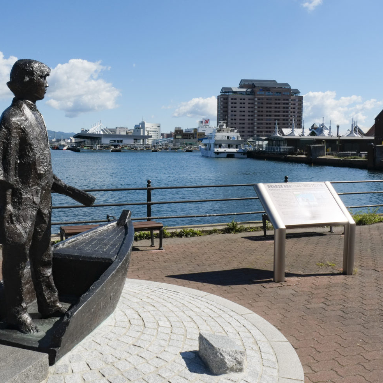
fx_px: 438
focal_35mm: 35
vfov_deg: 47.2
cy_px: 189
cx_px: 138
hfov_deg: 46.7
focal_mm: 18
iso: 400
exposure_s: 1/350
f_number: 14
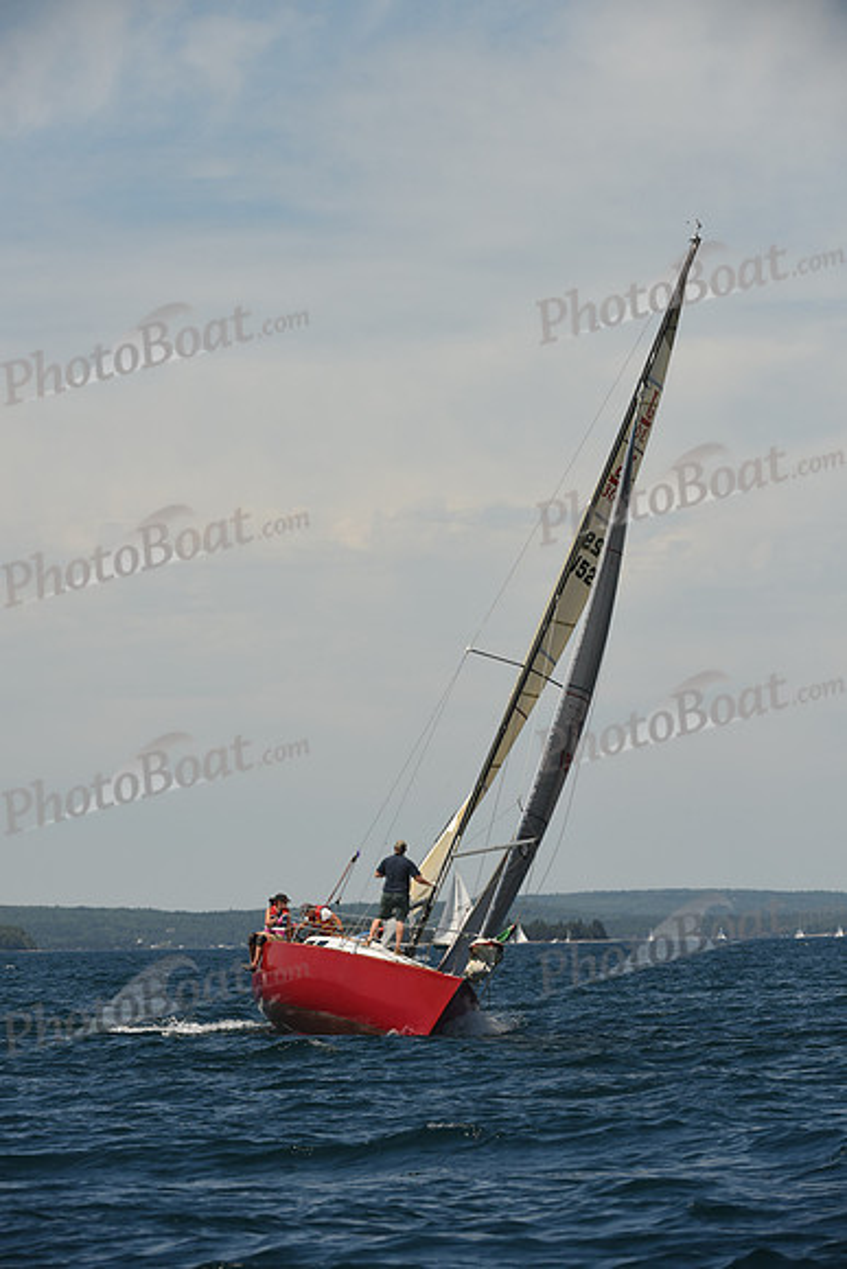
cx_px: 424
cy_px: 634
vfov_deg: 10.3
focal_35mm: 200
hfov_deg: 6.9
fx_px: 7054
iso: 250
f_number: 7.1
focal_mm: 200
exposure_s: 1/1000
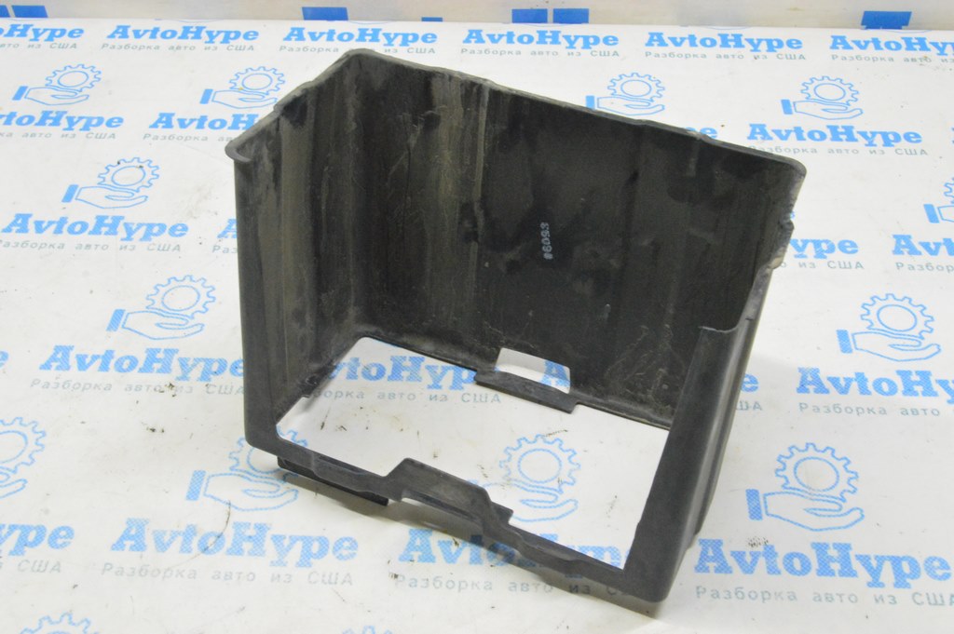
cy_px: 317
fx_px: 1112
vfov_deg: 31.8
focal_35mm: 42
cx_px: 477
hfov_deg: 46.4
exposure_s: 1/15
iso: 6400
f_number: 20
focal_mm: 28
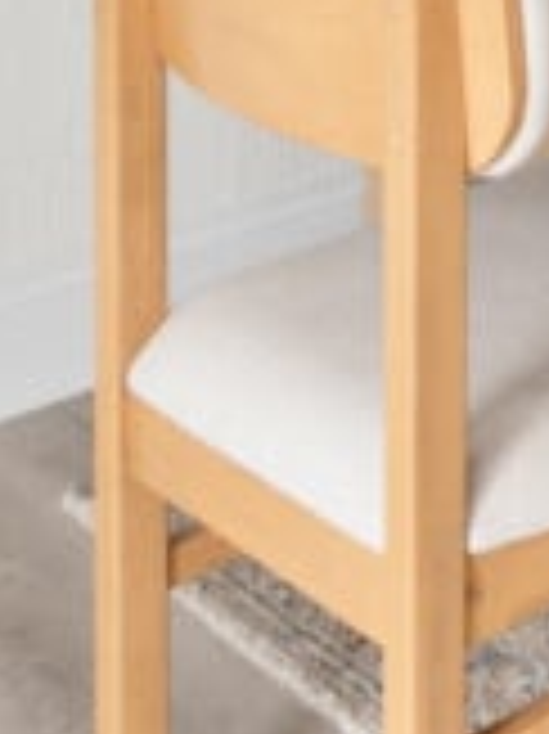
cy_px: -725
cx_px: 1188
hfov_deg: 12.4
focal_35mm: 101
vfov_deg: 15.6
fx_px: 2139
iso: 100
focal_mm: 10
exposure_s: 1/15
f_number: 4.5
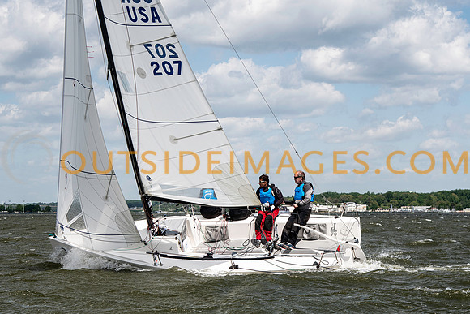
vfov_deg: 15.6
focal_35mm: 88
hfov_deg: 23.2
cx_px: 235
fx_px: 1143
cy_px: 157
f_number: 5
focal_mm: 58
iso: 400
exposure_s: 1/2000
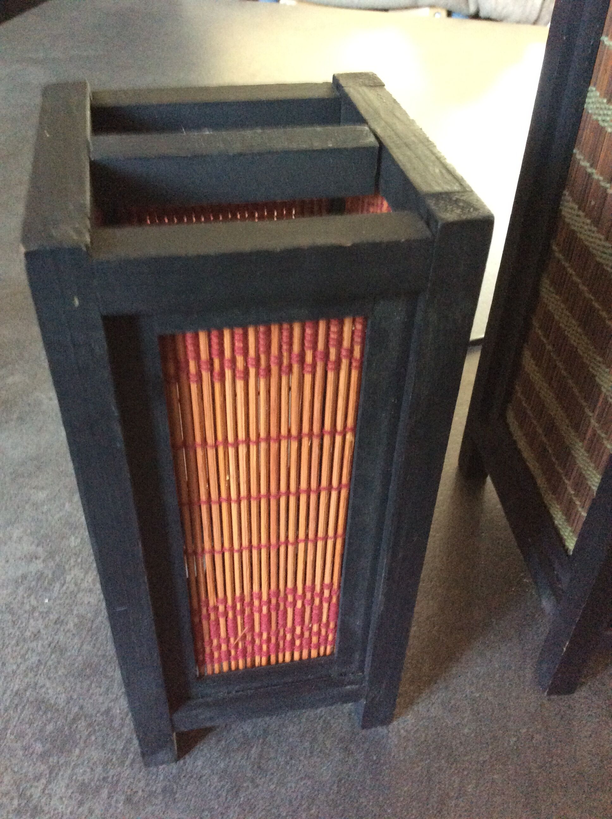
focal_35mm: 32
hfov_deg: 44.1
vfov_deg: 56.9
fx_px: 756
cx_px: 306
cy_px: 410
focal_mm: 3.3
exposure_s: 1/17
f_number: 2.4
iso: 250
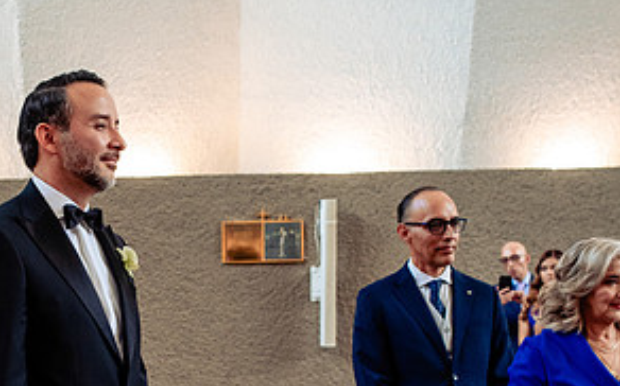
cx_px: 76
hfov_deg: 24.6
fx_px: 1384
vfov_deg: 15.7
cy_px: 354
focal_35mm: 82
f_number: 4.5
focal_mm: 35
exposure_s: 1/160
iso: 1600
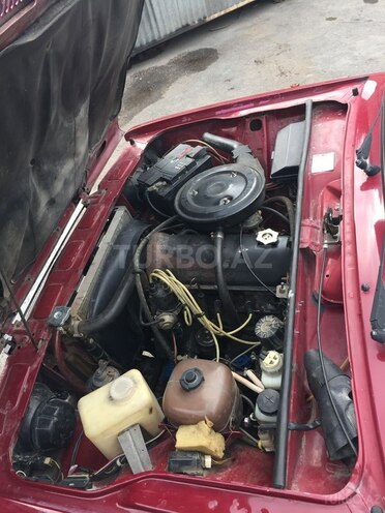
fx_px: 430
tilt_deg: -45.3
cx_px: 192
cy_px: 256
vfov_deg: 61.7
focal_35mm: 29
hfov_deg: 48.2
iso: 32
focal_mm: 4.15
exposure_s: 1/192
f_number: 2.2
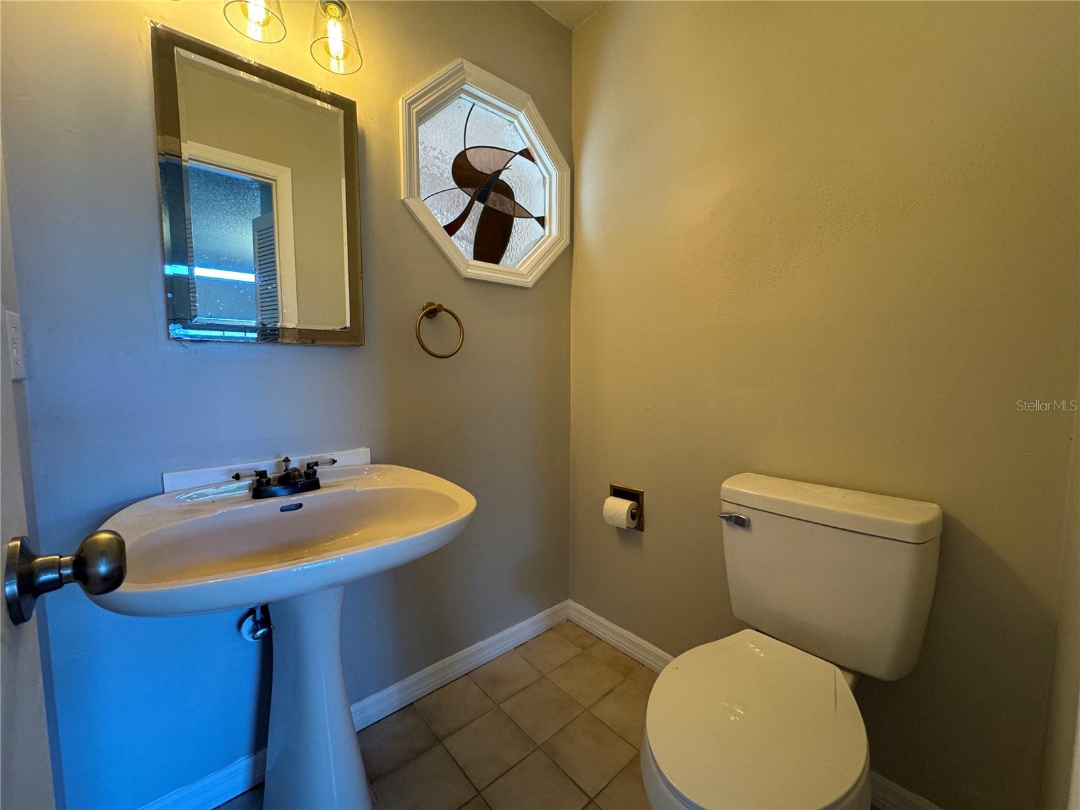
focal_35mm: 14
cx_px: 540
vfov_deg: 85.7
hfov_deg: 102.1
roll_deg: -0.1
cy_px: 405
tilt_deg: -5.1
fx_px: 437
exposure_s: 1/60
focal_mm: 2.22
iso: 160
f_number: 2.2
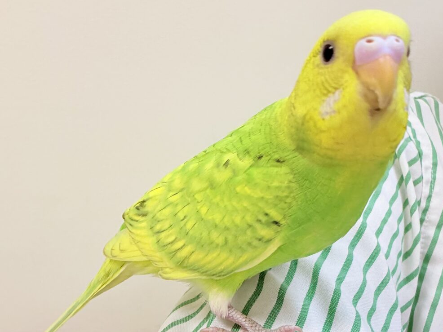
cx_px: 255
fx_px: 358
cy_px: 201
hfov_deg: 63.1
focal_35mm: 28
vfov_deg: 49.4
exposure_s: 1/122
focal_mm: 2.69
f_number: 1.9
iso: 80
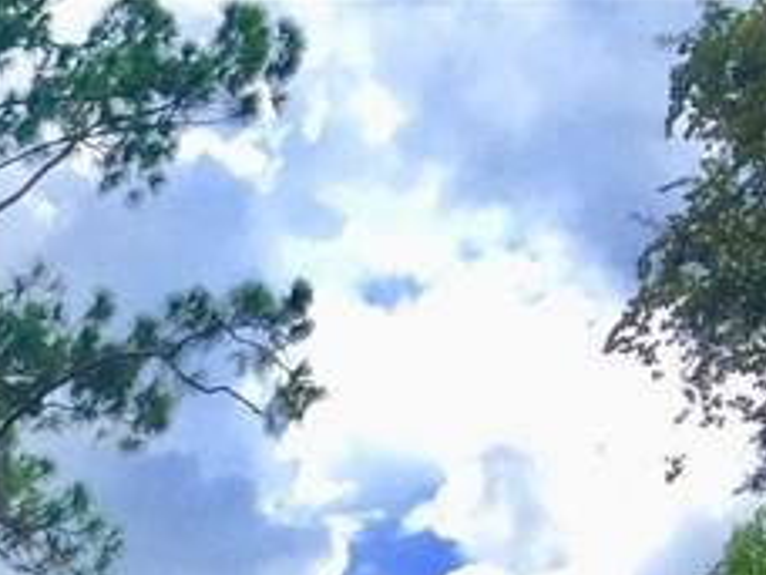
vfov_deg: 10.2
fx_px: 2877
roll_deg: -1.7
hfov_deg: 13.1
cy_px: 1285
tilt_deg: +2.7
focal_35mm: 130
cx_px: -786
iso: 32
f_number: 2.2
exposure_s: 1/1582
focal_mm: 4.15
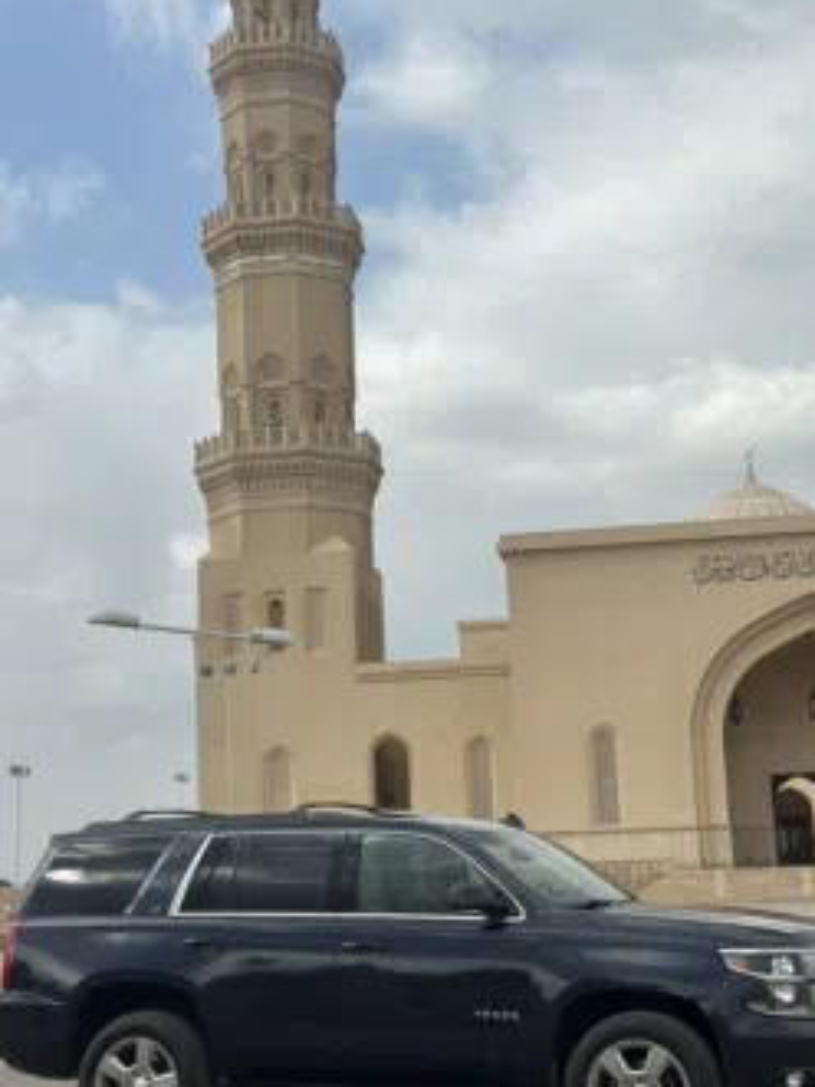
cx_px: 440
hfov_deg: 25.2
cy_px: 568
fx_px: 1822
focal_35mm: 58
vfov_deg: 33.2
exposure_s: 1/8929
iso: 100
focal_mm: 6.86
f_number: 1.78
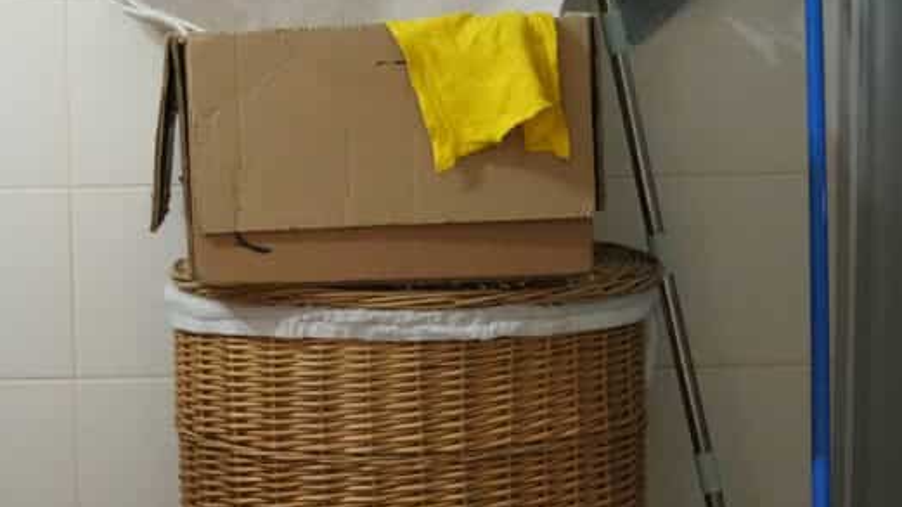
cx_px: 164
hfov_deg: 29.4
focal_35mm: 70
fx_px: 1674
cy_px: 174
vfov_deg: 17.2
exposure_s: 1/160
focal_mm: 17
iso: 4000
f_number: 2.8
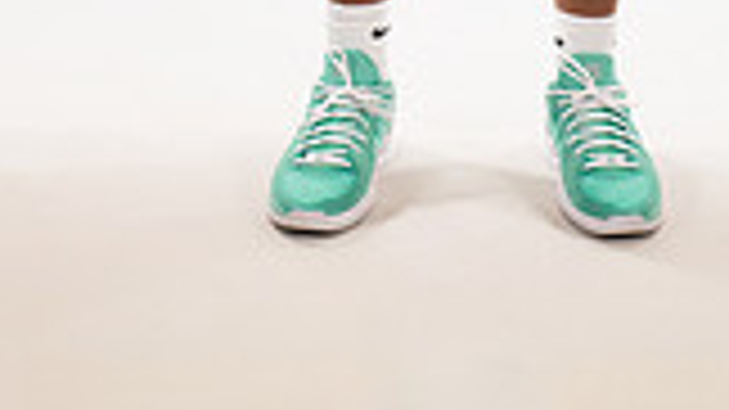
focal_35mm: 134
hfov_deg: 16.0
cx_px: 526
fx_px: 2589
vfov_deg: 8.3
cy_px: -595
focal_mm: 46
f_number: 7.1
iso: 500
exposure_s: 1/320
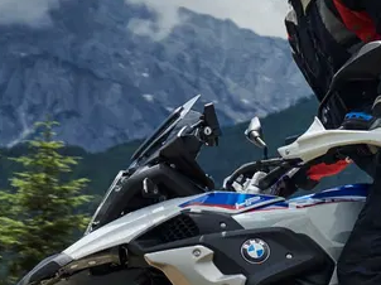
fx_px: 1683
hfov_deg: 12.7
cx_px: 396
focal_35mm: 153
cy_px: 346
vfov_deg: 9.5
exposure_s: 1/500
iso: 100
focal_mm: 40
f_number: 5.6
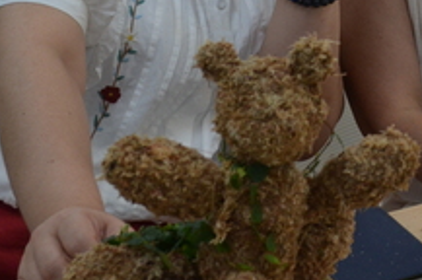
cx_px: 432
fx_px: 1814
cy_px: -105
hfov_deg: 13.1
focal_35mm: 155
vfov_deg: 8.7
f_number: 7.1
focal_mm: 32
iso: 800
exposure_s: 1/125
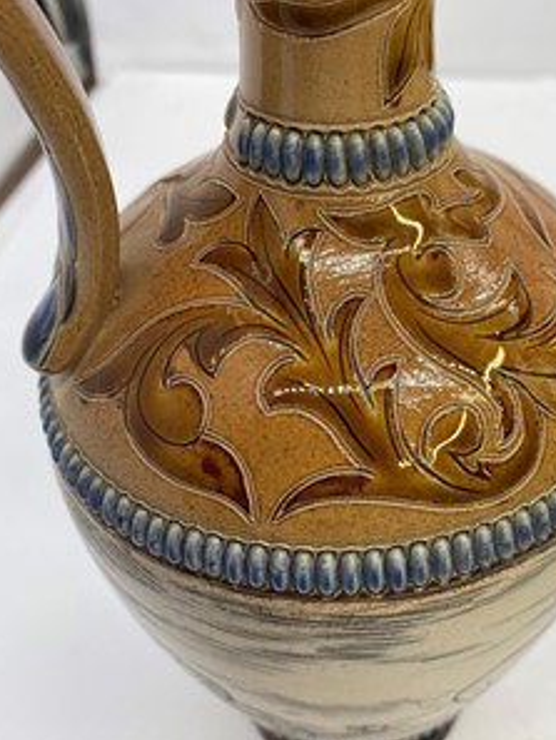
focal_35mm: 35
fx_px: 749
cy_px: 376
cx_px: 359
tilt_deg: -42.5
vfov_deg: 52.6
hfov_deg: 40.3
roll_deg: +1.6
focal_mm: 4.25
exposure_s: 1/217
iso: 32
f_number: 1.8
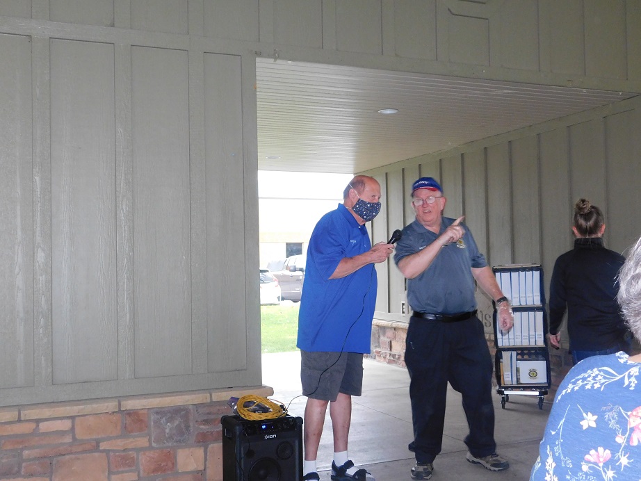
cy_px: 240
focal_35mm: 40
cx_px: 320
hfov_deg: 46.8
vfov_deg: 36.0
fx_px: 741
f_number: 3.6
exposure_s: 1/30
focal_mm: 7.1
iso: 450
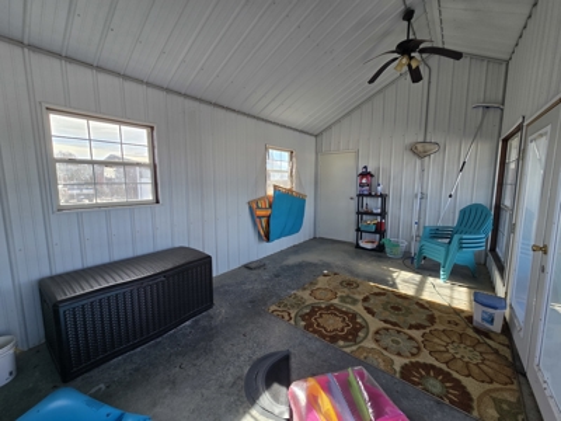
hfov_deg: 106.2
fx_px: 211
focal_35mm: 13
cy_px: 210
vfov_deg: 89.9
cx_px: 280
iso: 50
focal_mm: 2.2
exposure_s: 1/223
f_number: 2.2
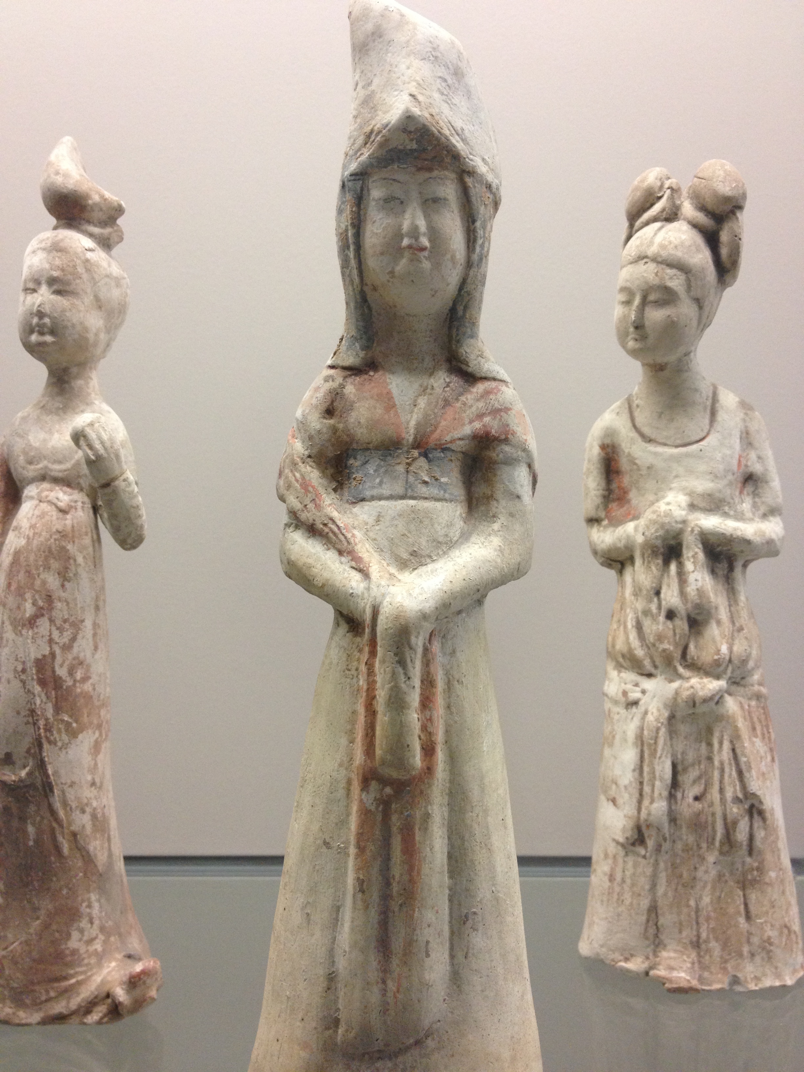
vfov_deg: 52.6
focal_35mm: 35
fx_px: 1084
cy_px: 536
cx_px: 402
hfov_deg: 40.7
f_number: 2.4
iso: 160
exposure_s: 1/20
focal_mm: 4.28
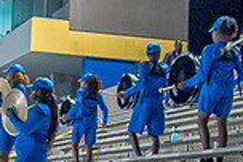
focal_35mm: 118
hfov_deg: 16.3
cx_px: -83
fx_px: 796
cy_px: 154
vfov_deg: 11.5
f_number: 4
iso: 2000
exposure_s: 1/200
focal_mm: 31
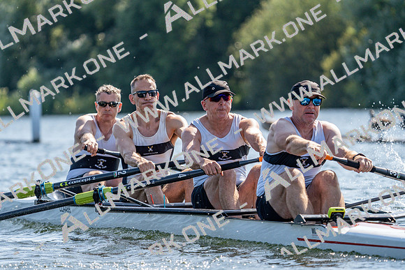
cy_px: 135
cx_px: 202
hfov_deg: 6.2
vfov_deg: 4.1
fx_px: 3769
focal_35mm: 335
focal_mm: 335
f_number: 6.3
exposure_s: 1/2000
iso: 500
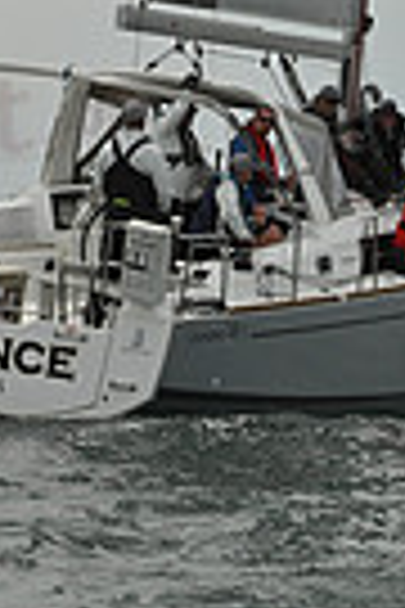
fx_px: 5062
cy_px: -585
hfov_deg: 4.6
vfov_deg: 6.7
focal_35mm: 300
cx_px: 385
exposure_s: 1/800
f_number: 14
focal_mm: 70
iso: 320
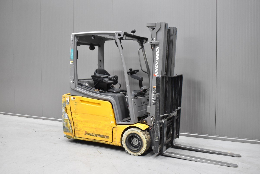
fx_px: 260
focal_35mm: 36
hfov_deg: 53.1
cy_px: 87
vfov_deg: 36.9
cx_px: 130
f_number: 4.5
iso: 1600
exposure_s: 1/40
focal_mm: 24
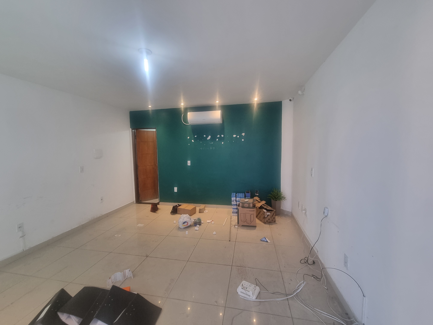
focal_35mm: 13
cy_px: 162
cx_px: 216
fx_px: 163
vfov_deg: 89.9
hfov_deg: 106.2
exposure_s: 1/60
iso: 200
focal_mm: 2.2
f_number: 2.2
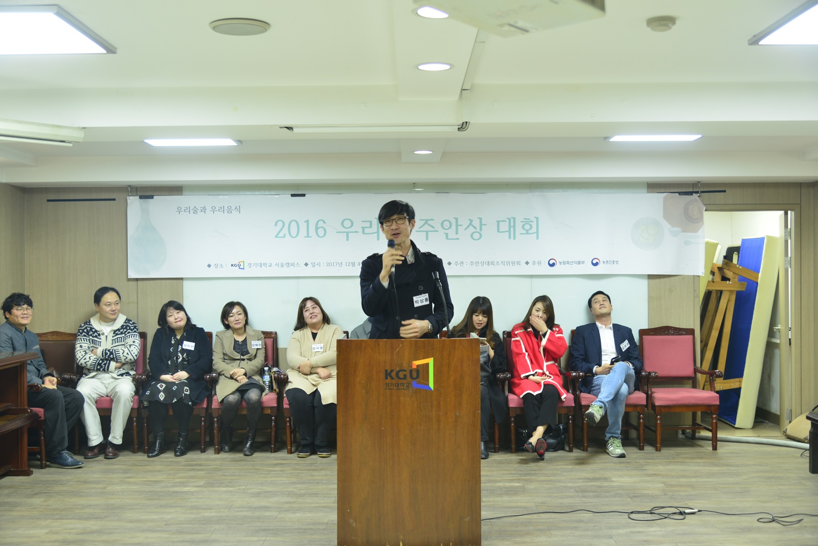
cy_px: 273
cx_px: 409
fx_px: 909
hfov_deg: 48.4
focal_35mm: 40
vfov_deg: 33.4
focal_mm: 40
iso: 800
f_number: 4
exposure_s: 1/30
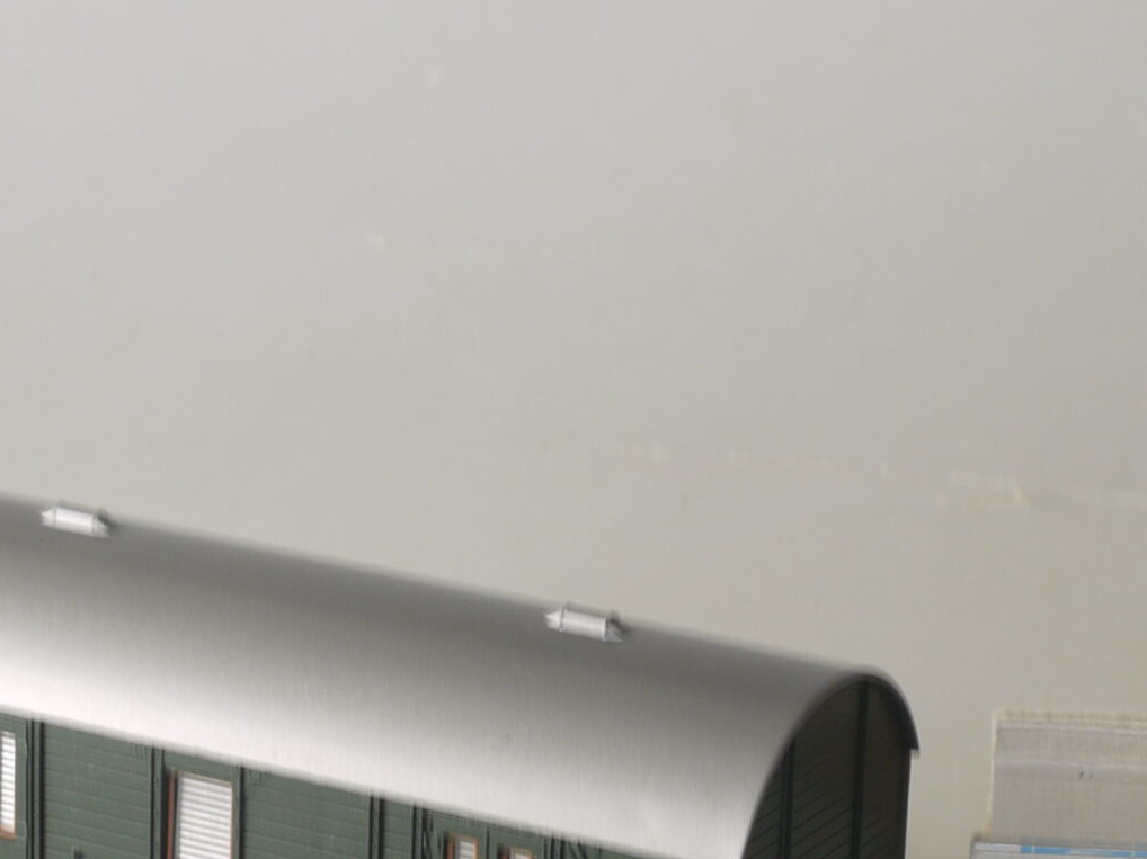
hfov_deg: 12.0
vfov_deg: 8.9
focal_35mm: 165
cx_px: 391
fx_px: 5466
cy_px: 823
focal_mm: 29
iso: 100
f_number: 11
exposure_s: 1/13
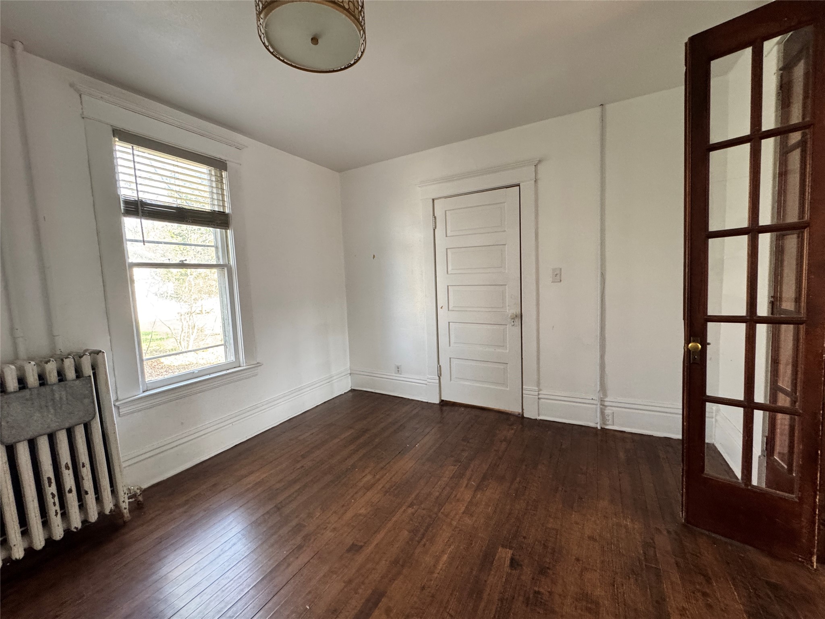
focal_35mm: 14
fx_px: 334
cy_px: 310
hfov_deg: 102.1
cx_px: 412
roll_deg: +2.8
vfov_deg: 85.7
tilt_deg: -4.9
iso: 250
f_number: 2.2
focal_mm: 2.22
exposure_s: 1/60
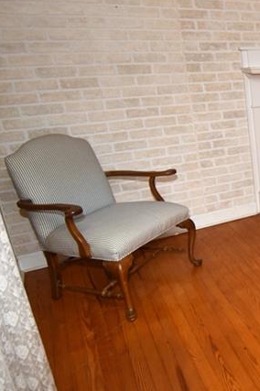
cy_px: 168
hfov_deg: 26.7
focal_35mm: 36
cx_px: 387
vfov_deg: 53.0
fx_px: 391
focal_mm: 10
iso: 125
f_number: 4.5
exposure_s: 1/100
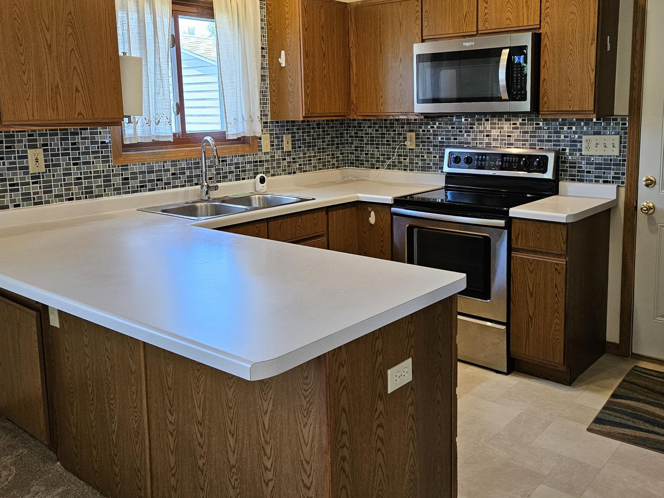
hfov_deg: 55.1
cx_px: 384
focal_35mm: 33
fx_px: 633
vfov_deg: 42.7
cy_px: 192
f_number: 1.8
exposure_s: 1/120
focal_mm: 5.4
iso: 250
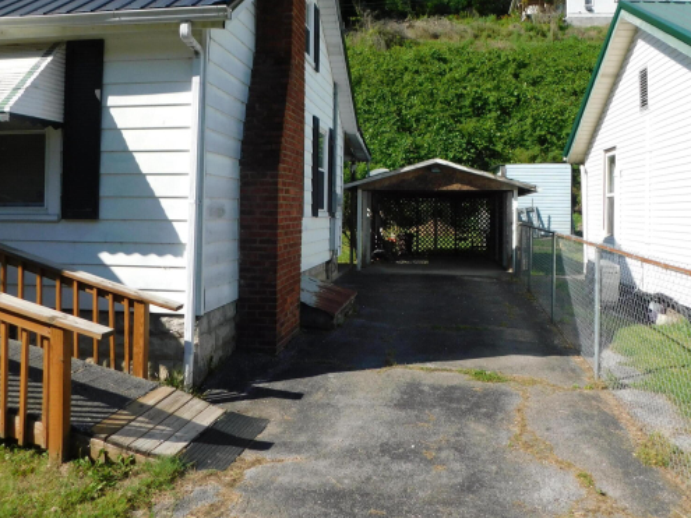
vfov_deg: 45.0
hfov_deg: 58.4
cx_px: 343
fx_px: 619
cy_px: 189
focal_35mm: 31
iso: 125
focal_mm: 4
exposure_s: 1/1250
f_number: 3
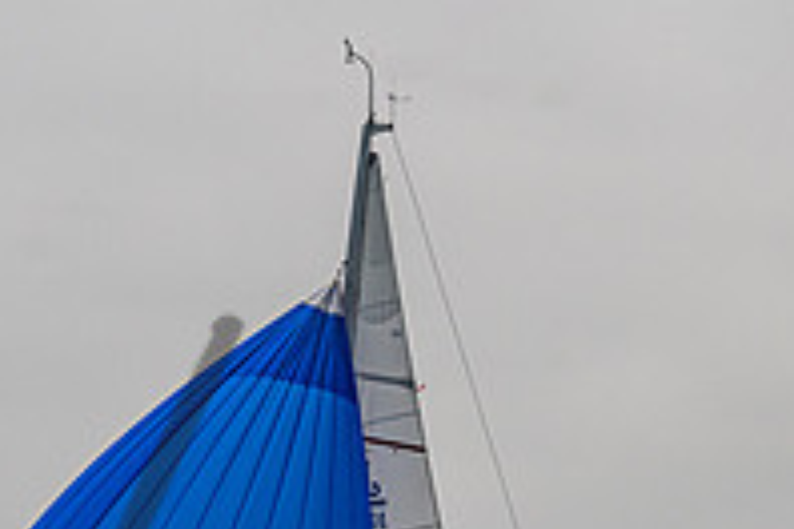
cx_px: 430
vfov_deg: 3.9
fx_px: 7785
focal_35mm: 353
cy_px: 750
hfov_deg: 5.8
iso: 500
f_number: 8
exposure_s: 1/4000
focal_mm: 105
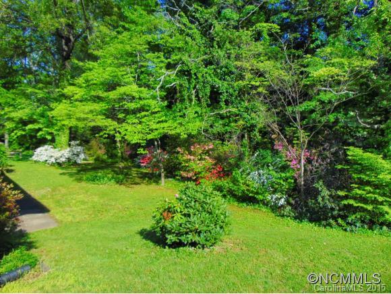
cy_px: 147
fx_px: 283
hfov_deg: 69.3
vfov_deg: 54.9
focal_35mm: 25
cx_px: 196
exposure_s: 1/1000
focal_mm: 4.5
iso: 80
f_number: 3
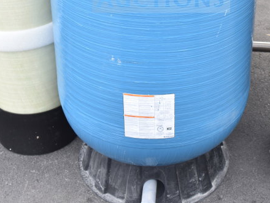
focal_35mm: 69
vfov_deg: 20.1
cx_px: 161
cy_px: -36
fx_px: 538
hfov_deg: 28.1
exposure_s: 1/125
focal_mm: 23
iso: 200
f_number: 5.6
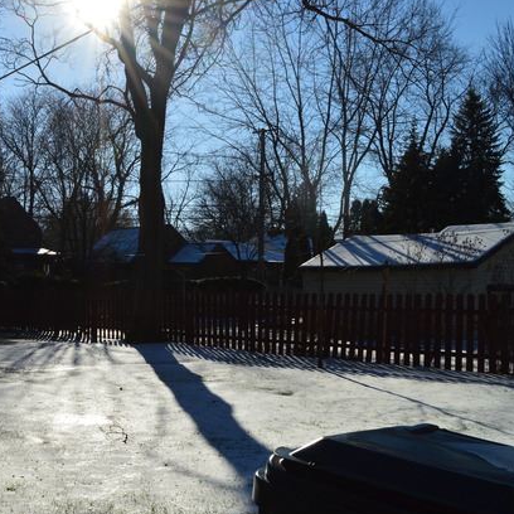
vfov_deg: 35.4
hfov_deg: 34.4
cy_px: 256
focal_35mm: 48
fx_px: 806
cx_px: 115
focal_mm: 24
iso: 200
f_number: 11
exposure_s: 1/500
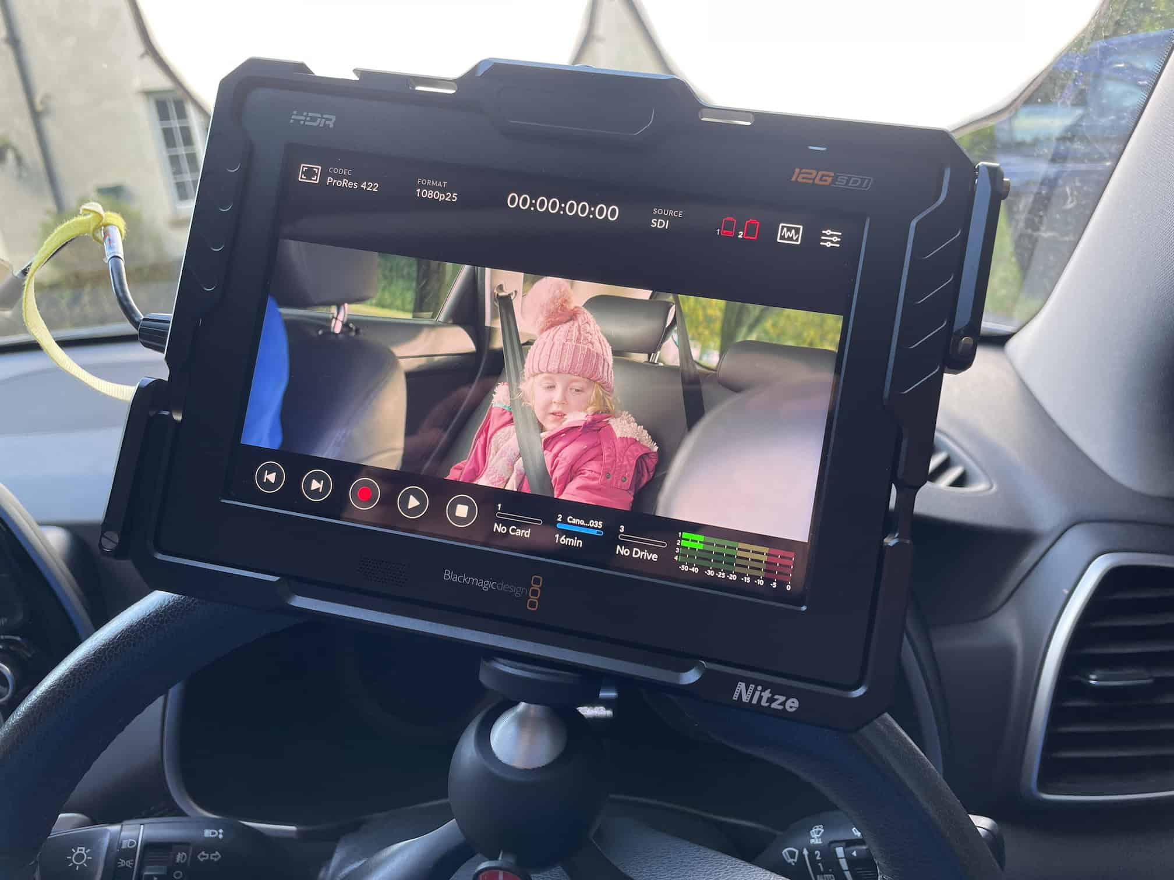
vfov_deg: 53.1
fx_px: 882
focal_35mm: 26
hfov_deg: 67.3
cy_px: 440
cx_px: 587
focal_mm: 4.2
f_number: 1.6
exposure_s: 1/141
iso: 32
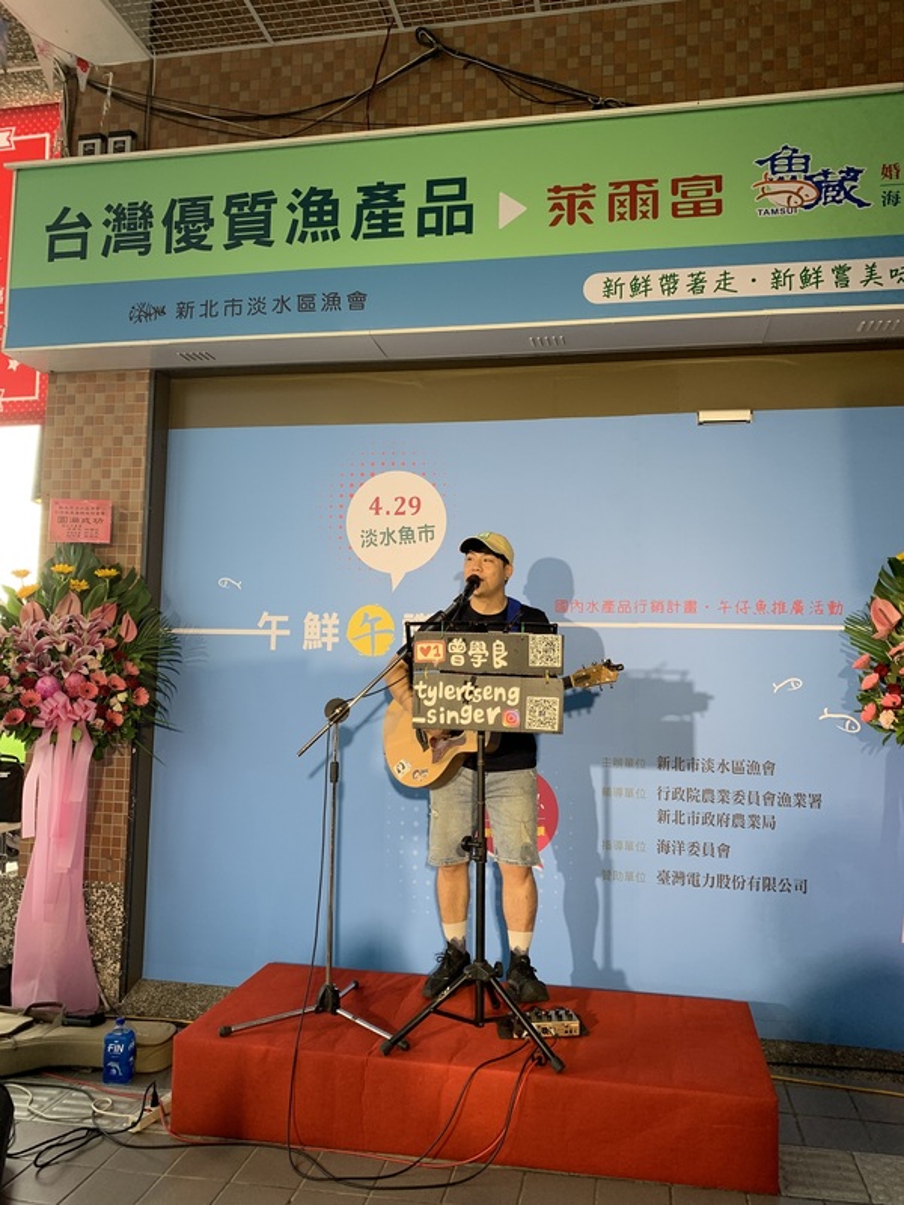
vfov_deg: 67.3
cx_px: 452
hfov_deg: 53.1
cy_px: 602
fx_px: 905
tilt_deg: +5.3
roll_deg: -0.1
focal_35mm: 26
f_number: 1.8
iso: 64
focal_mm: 4.25
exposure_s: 1/120
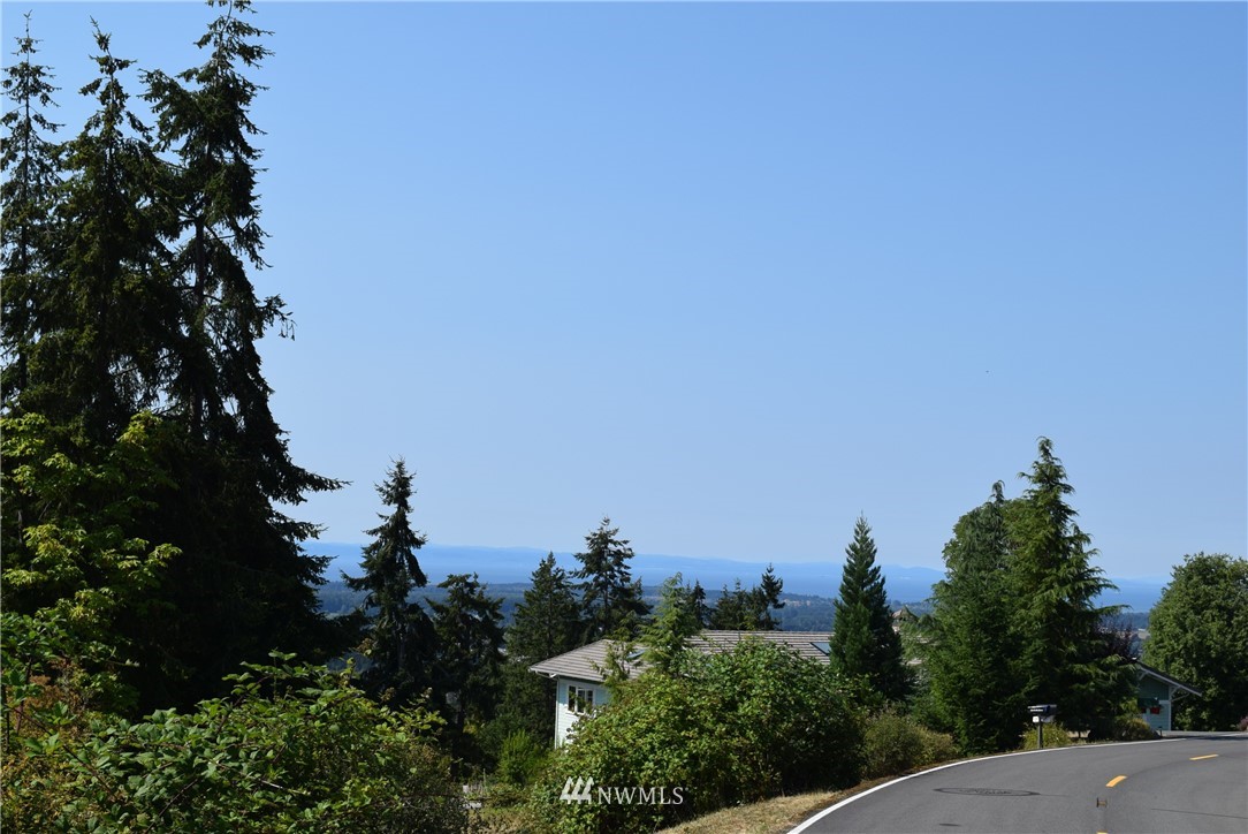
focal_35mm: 54
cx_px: 624
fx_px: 1873
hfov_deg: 36.9
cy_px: 417
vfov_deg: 25.1
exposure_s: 1/400
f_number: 10
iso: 200
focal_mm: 36
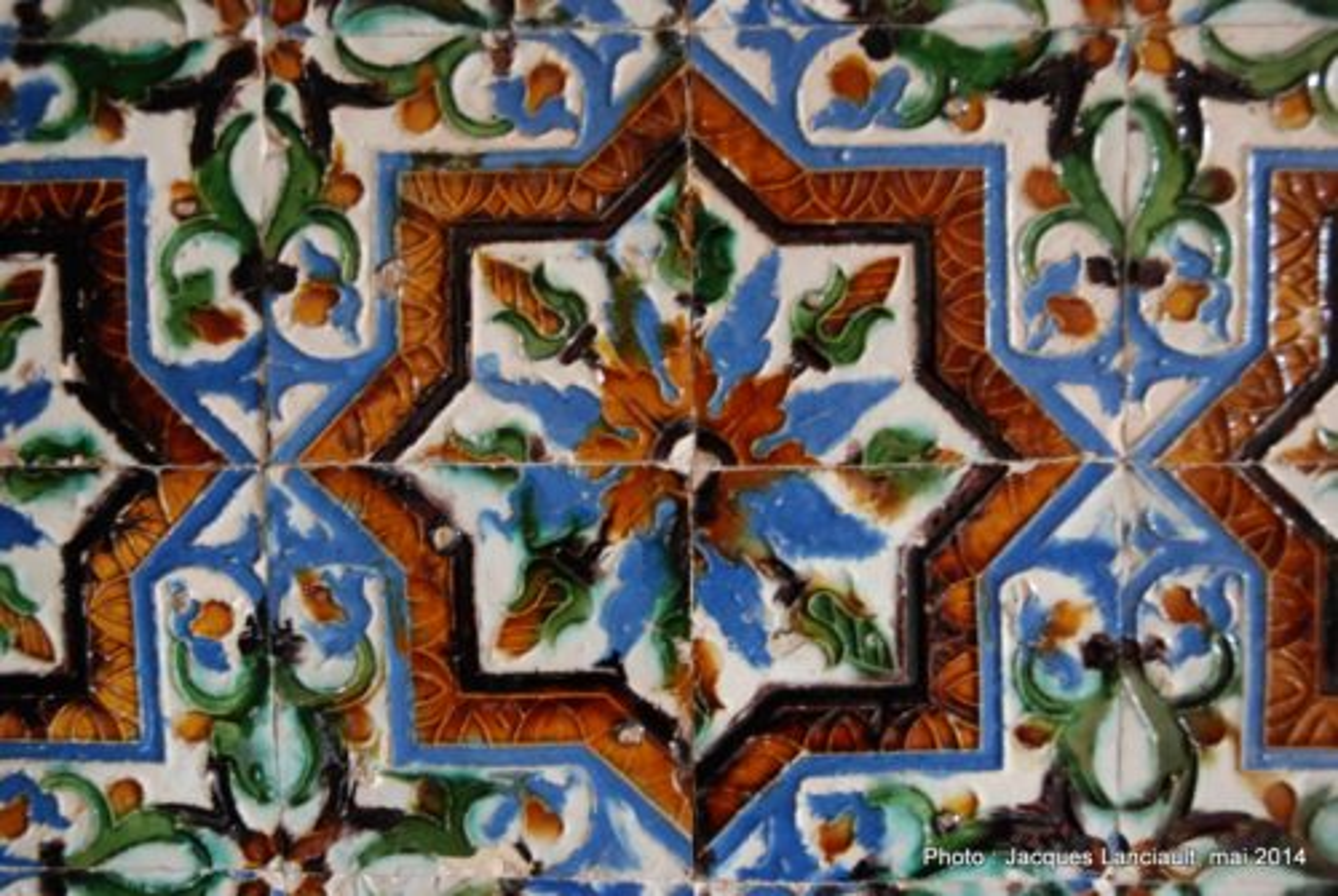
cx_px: 669
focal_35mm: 38
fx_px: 1396
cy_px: 448
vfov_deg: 35.6
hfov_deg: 51.2
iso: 1000
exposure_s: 1/10
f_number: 3.8
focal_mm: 25
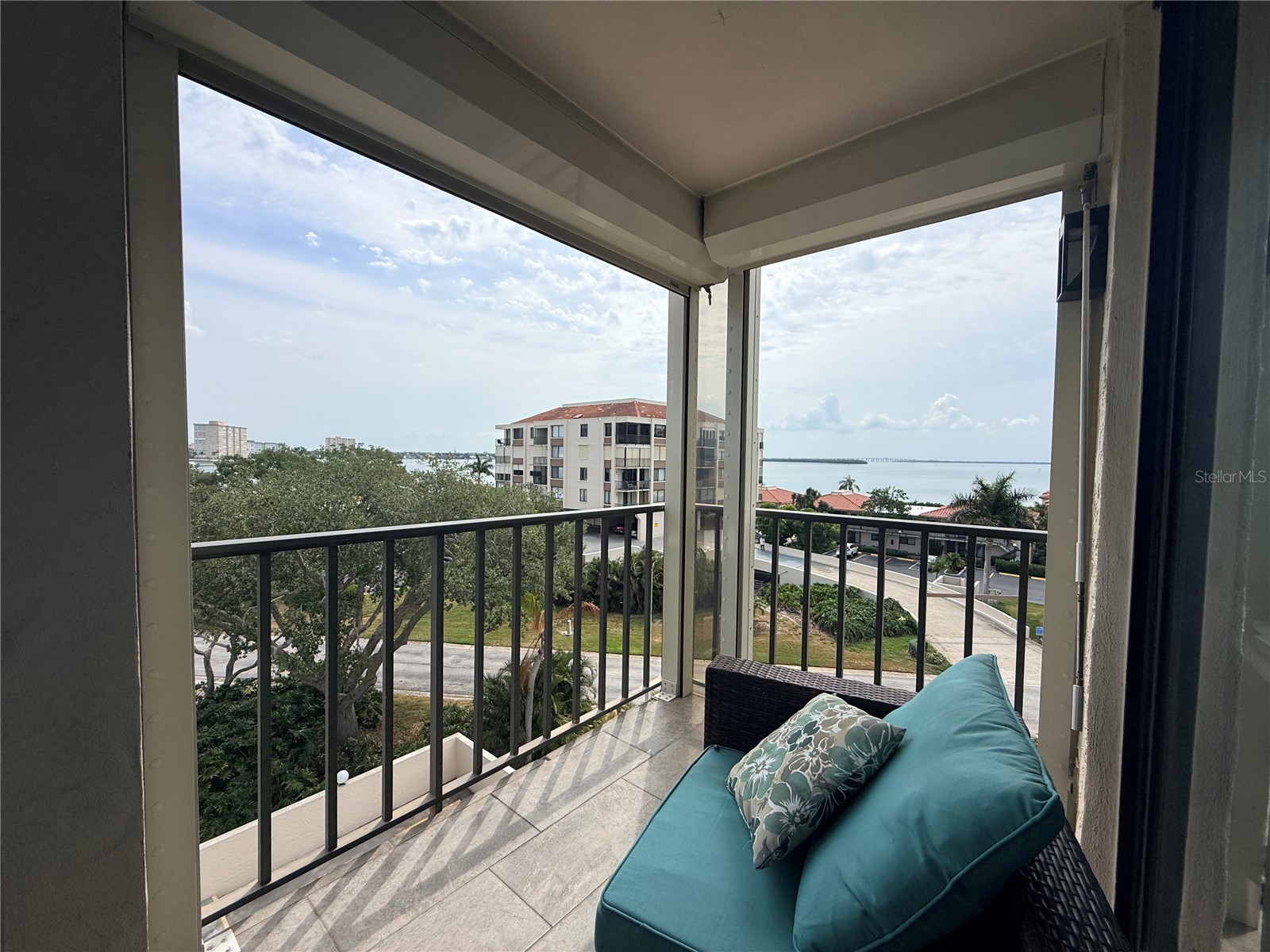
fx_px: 514
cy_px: 476
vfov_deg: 85.7
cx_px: 635
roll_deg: -1.2
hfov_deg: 102.1
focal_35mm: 14
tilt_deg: -2.1
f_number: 2.2
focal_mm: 2.22
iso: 50
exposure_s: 1/4425
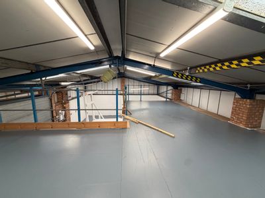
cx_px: 132
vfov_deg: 85.7
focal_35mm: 14
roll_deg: +2.0
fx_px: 107
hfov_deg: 102.1
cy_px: 99
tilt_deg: -4.9
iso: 250
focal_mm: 2.22
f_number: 2.2
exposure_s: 1/100
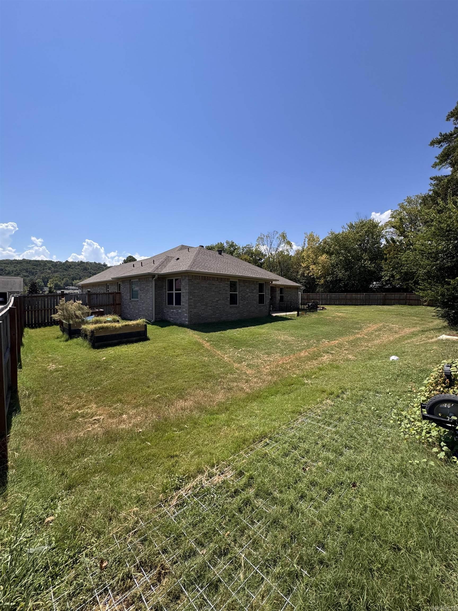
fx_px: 247
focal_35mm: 14
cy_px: 306
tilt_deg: -2.7
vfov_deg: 102.1
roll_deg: -1.3
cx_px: 229
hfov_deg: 85.7
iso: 50
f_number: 2.2
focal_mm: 2.22
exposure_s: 1/1976
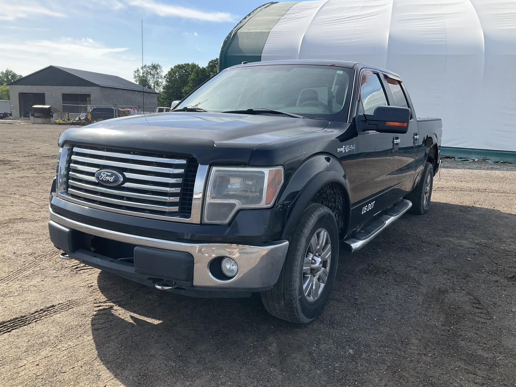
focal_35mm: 29
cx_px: 258
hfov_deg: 61.7
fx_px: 432
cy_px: 194
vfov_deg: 48.2
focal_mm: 3
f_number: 1.8
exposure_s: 1/997
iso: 25
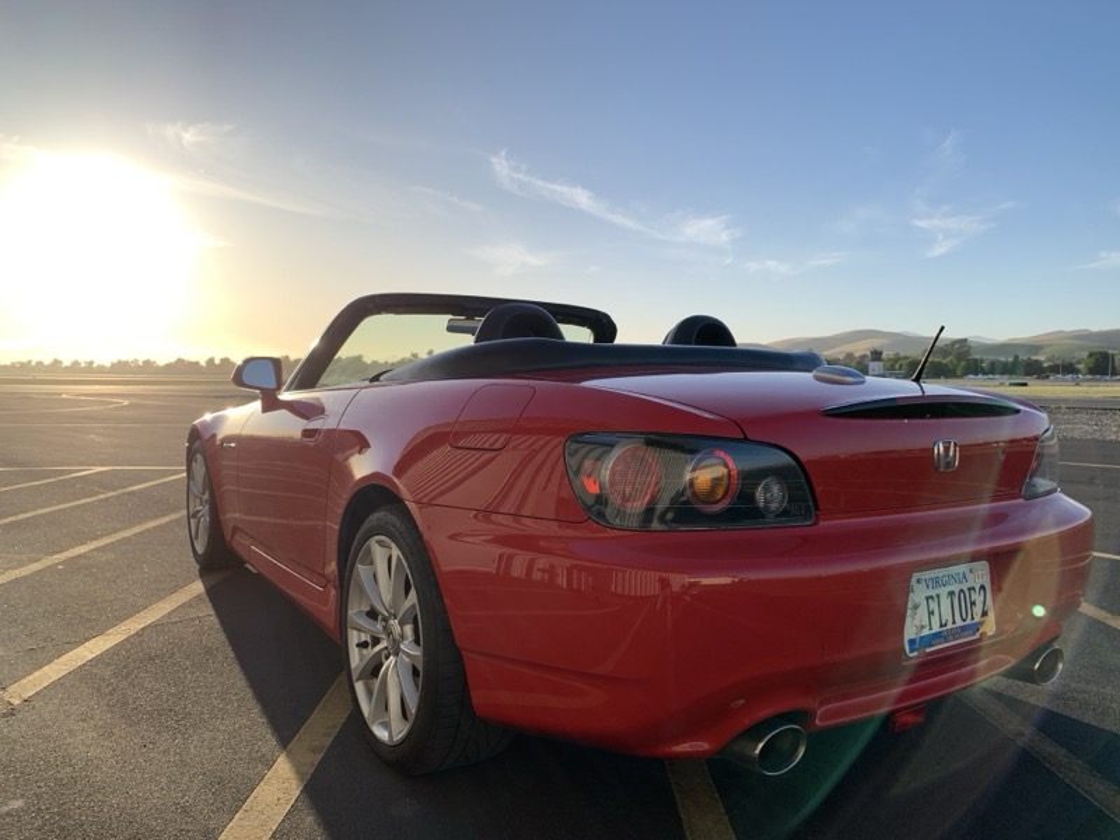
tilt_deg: -3.4
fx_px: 841
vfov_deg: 53.1
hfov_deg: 67.3
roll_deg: -1.9
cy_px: 420
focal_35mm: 26
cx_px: 560
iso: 25
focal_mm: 4.25
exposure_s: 1/1111
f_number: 1.8
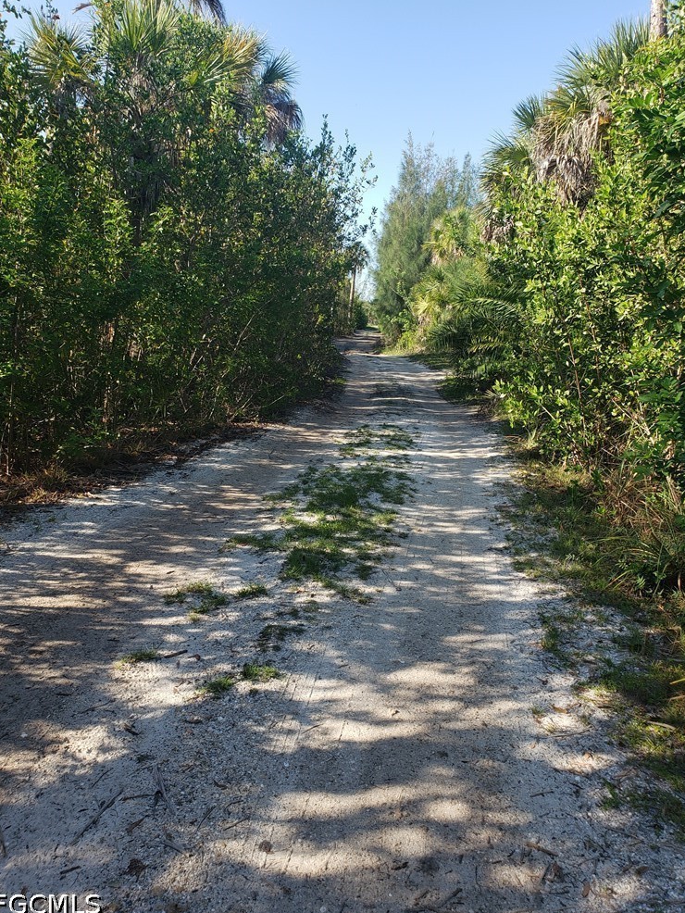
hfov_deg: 51.4
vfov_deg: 65.3
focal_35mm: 27
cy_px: 452
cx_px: 341
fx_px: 712
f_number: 2.4
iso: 50
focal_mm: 4.3
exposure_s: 1/450
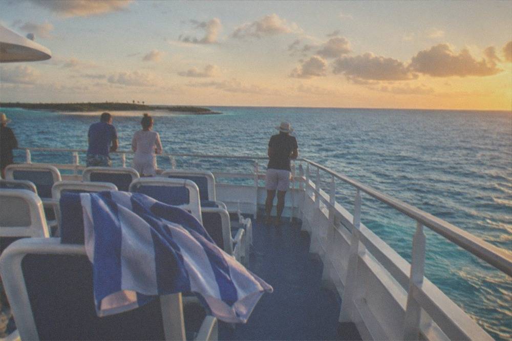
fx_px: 697
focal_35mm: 49
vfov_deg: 27.5
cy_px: 170
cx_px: 256
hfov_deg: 40.4
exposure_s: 1/250
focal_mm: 49
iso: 320
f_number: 8
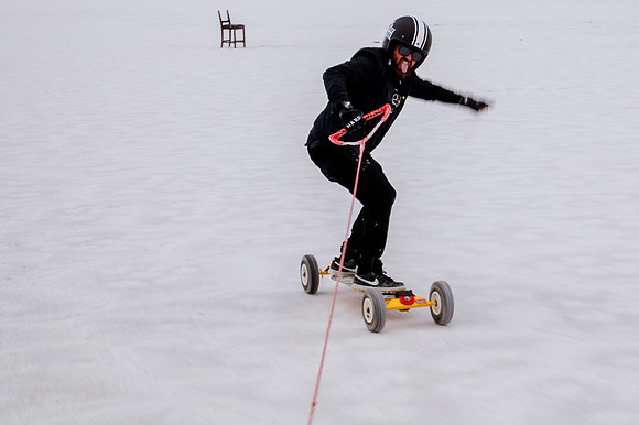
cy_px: 141
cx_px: 451
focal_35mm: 93
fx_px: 1655
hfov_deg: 21.7
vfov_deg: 14.6
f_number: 22
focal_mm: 65
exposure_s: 1/25
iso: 100
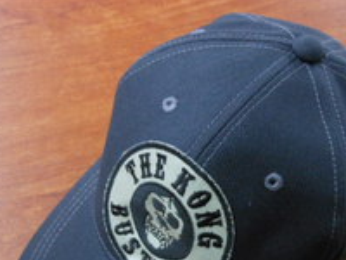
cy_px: 226
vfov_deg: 28.7
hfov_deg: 38.7
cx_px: 208
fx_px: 490
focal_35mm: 49
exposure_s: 1/30
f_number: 3.7
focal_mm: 5
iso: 400
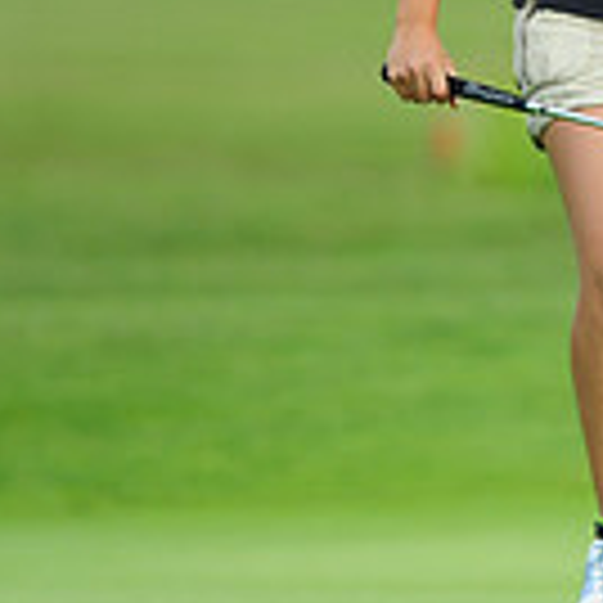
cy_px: 162
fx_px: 21679
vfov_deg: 1.6
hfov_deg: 1.6
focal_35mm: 1100
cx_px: 1215
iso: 400
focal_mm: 300
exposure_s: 1/2000
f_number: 5.6
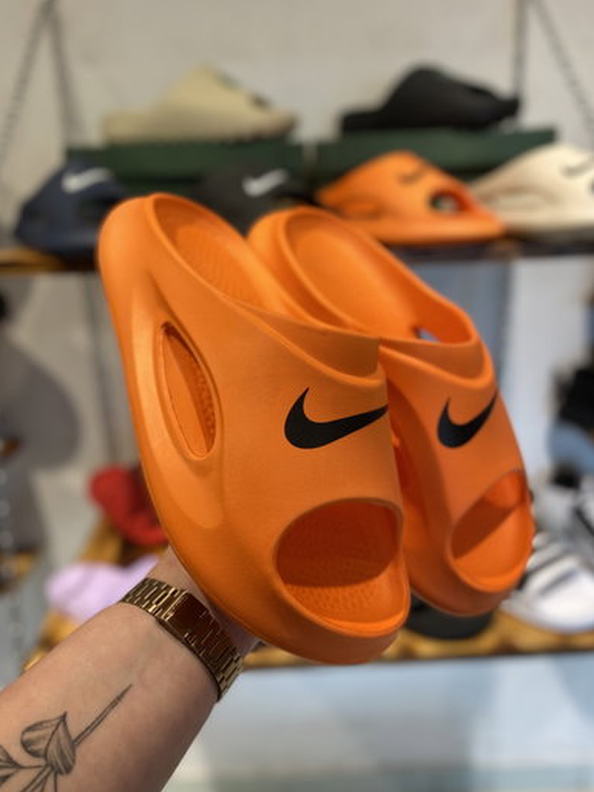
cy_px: 402
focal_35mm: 27
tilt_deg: -18.4
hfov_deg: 51.4
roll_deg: +0.7
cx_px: 292
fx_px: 617
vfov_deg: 65.3
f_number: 1.8
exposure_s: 1/100
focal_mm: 4.25
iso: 80
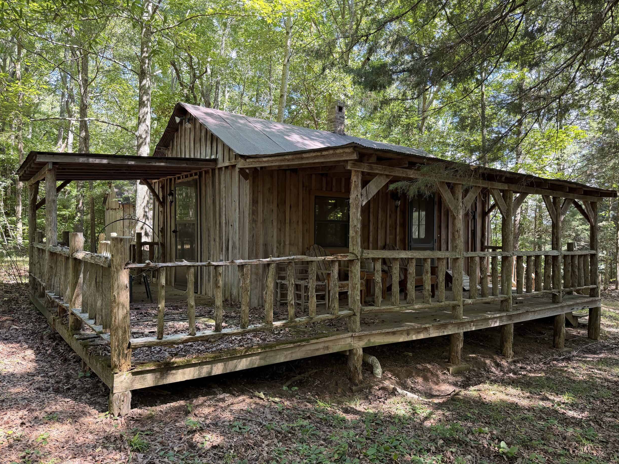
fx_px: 447
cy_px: 239
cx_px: 312
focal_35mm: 25
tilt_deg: +1.2
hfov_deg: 69.4
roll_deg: +0.2
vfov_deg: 54.9
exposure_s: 1/121
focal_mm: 6.76
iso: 100
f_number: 1.78
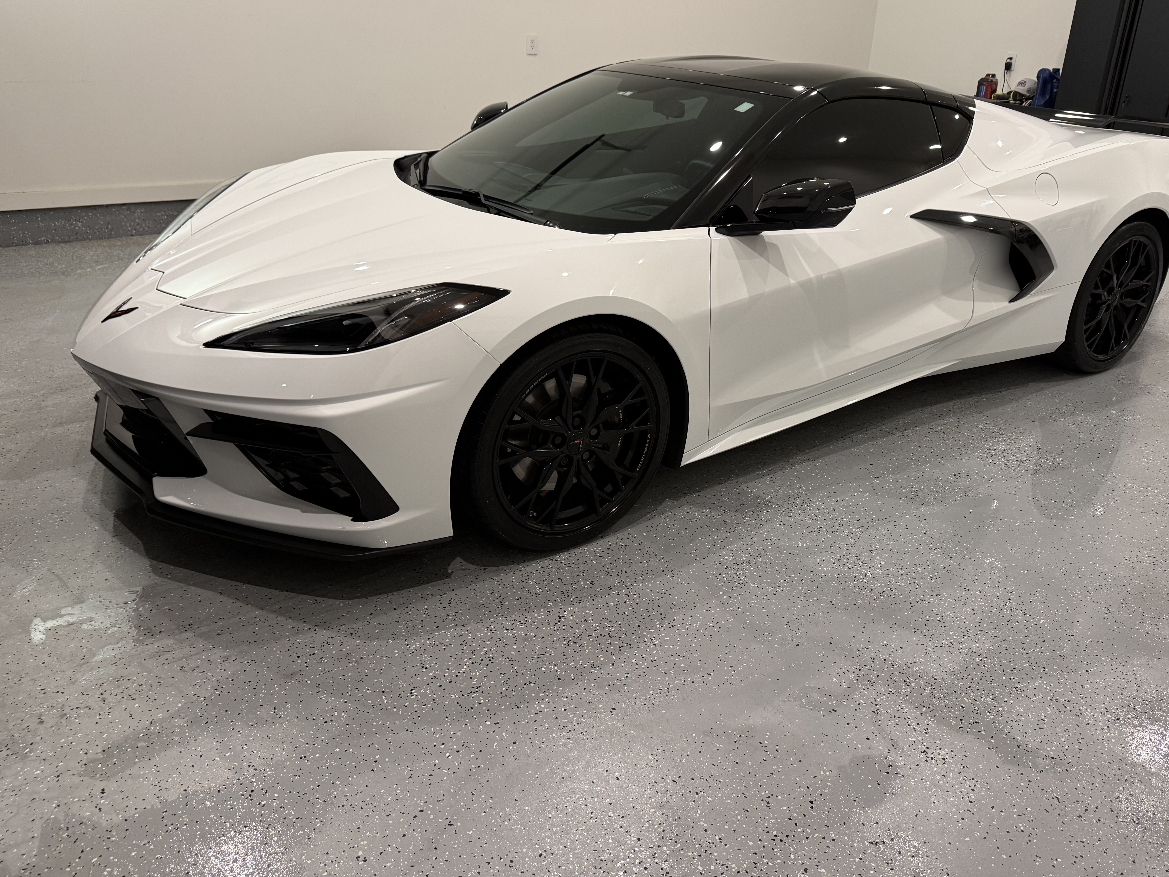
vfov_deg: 51.2
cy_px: 387
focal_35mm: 27
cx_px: 648
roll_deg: -3.0
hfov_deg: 65.1
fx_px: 912
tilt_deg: -22.8
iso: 200
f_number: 1.78
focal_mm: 6.76
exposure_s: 1/60
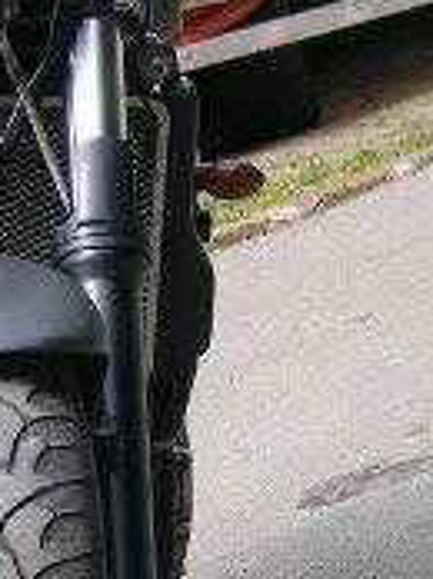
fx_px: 5969
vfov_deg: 5.6
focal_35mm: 357
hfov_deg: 4.1
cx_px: -17
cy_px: 366
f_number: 3.9
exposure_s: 1/175
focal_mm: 15
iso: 50
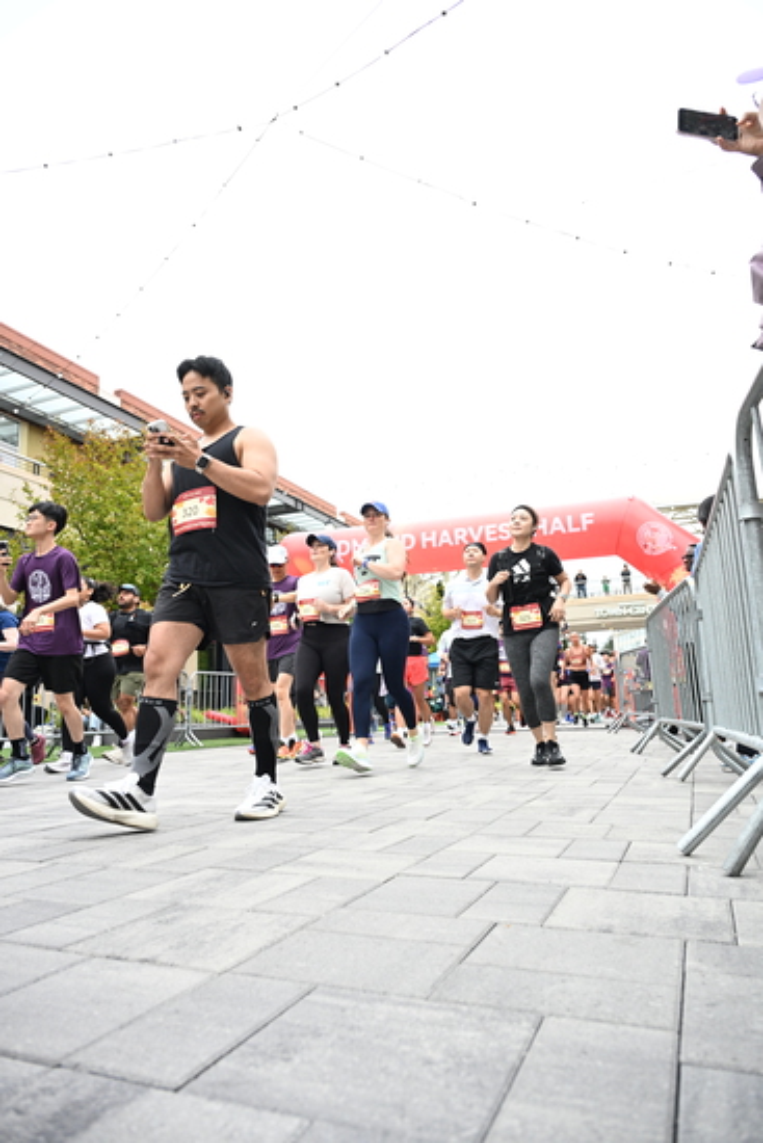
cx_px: 382
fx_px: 762
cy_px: 572
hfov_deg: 53.2
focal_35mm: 24
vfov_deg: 73.7
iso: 2000
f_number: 4
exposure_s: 1/640
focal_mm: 24
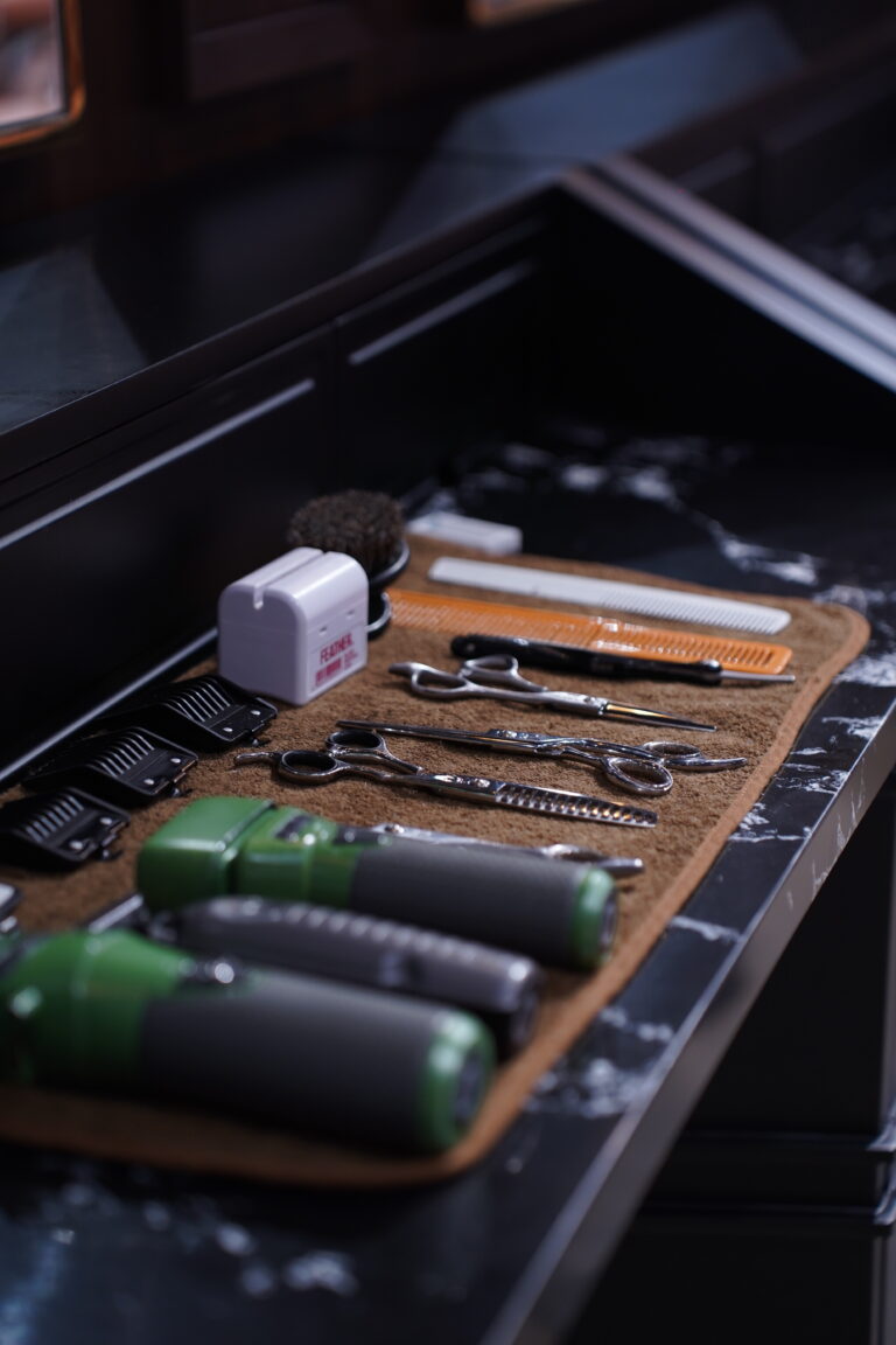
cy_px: 672
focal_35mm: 75
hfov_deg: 18.2
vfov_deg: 27.0
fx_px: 2800
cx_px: 448
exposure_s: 1/100
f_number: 2.8
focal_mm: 75
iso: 800
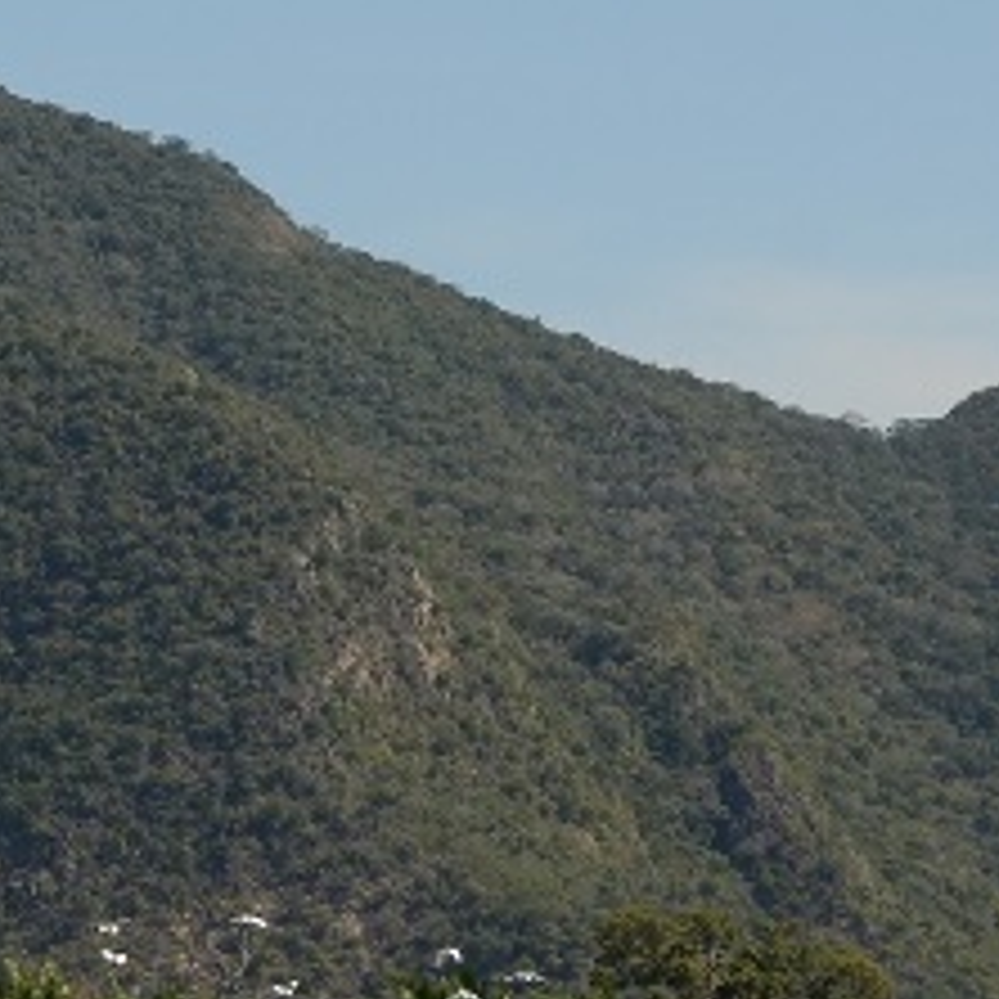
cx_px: -360
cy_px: 526
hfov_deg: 6.4
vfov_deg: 6.4
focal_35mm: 273
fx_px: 8914
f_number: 6.3
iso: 100
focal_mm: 70
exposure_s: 1/640
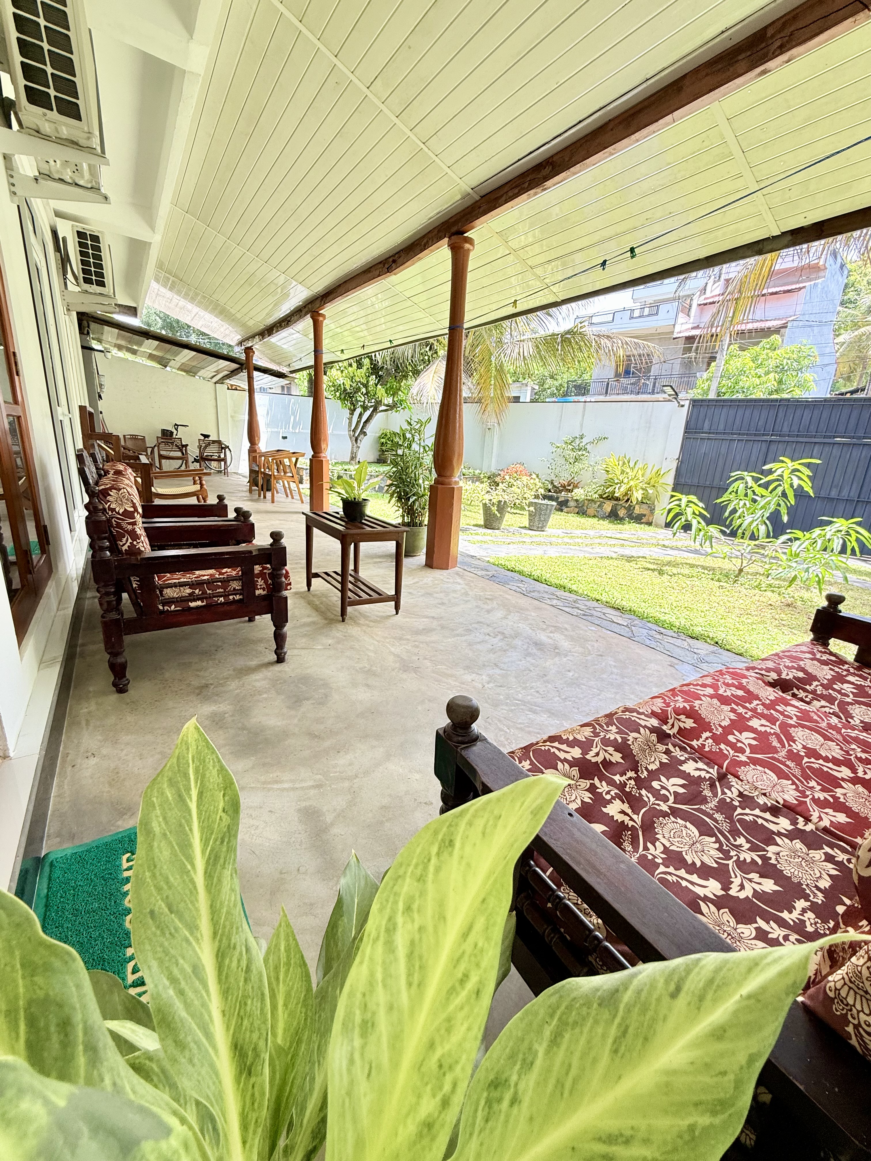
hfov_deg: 85.7
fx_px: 470
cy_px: 580
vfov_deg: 102.1
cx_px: 436
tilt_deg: -15.6
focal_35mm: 14
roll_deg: -3.5
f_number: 2.2
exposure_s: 1/117
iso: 64
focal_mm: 2.22
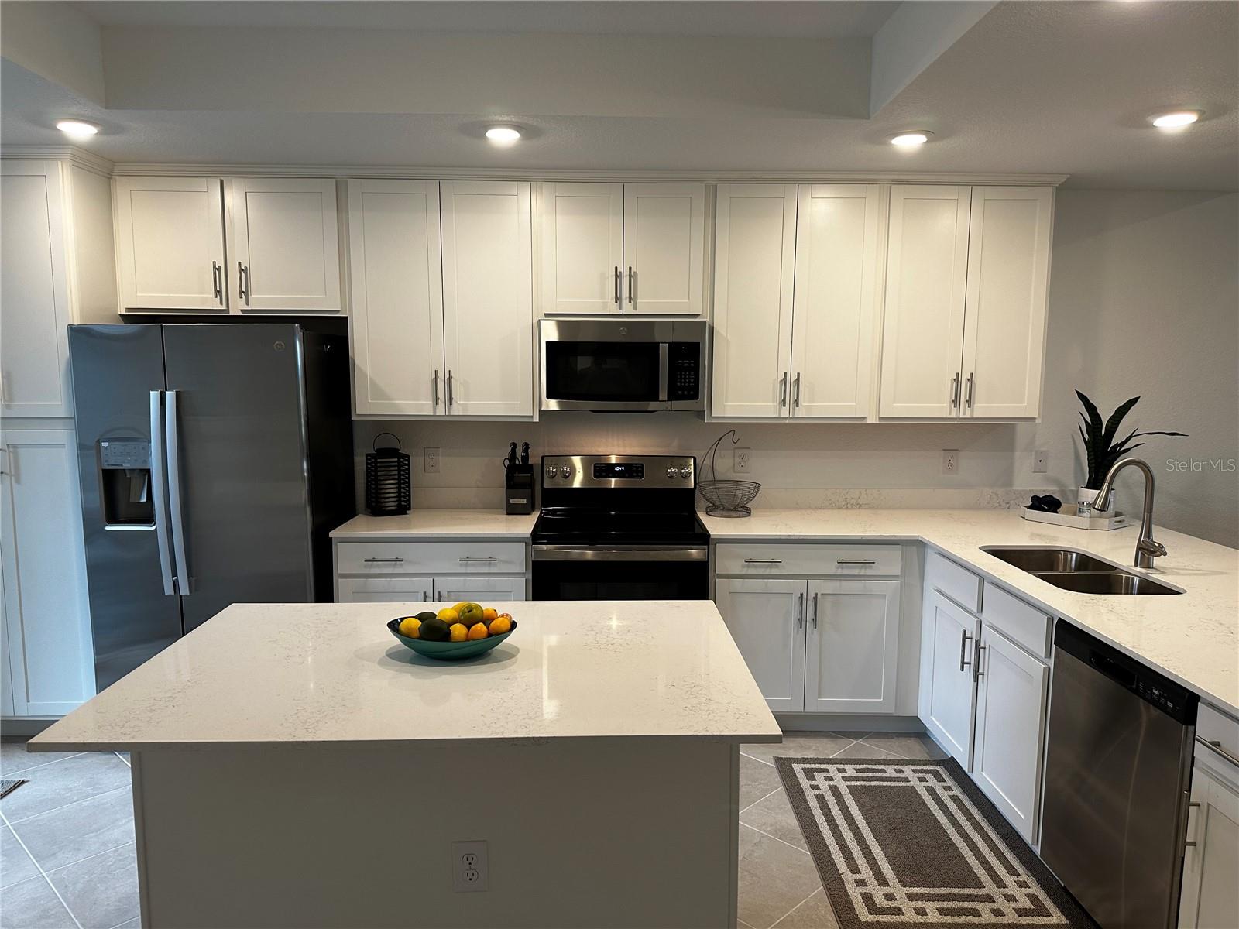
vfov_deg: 56.8
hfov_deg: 71.6
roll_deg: -0.8
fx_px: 859
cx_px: 620
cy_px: 464
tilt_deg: -6.1
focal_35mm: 24
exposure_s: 1/120
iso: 125
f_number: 1.78
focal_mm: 6.86
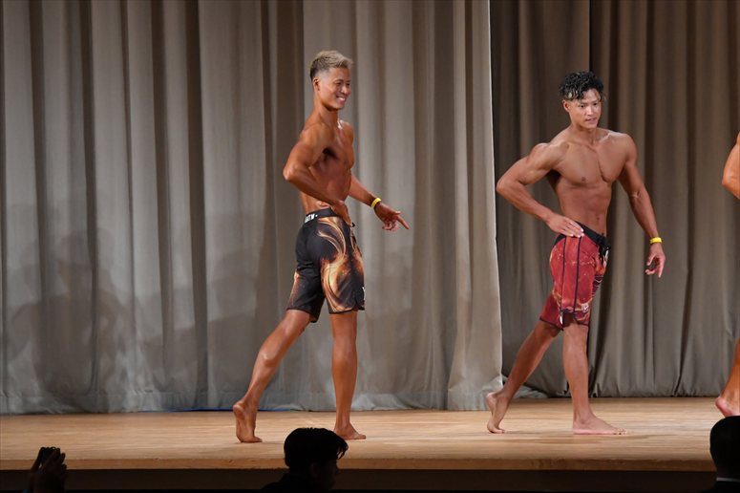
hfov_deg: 10.2
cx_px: 370
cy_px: 246
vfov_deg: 6.8
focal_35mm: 202
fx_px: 4150
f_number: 5.6
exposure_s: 1/400
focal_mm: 135
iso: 3600
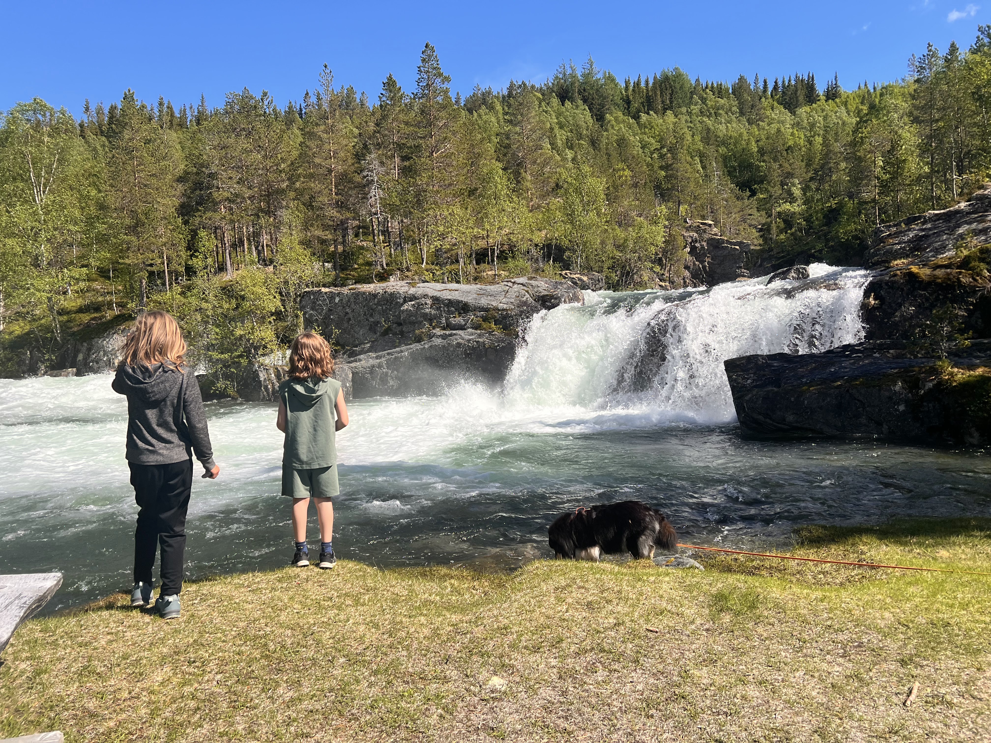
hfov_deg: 67.3
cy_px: 372
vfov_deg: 53.1
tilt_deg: +0.2
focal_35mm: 26
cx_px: 496
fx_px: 744
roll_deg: +2.5
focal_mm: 5.7
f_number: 1.5
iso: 50
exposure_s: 1/3077
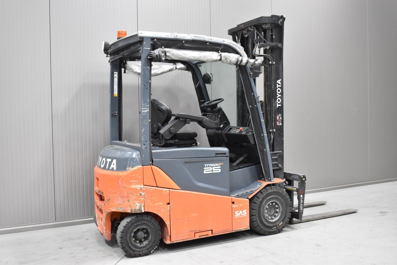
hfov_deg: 51.3
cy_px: 132
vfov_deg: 35.5
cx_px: 198
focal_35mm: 38
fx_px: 414
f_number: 4.5
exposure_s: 1/30
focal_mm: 25
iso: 1600
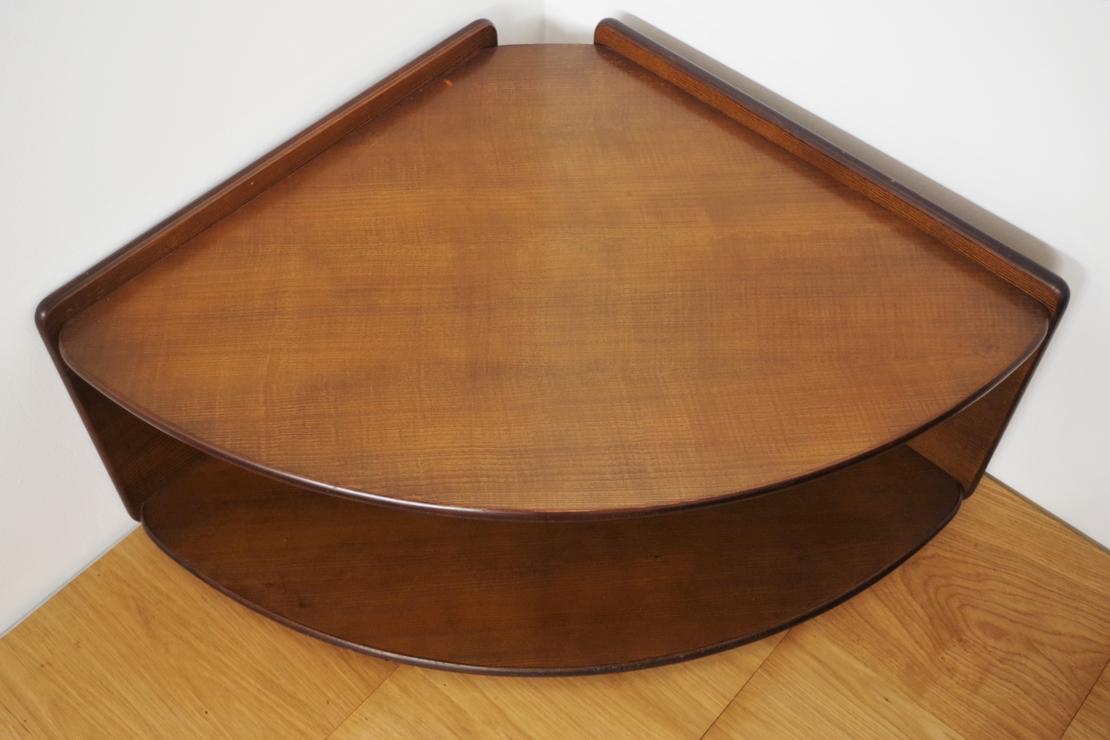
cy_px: 370
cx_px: 555
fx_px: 1110
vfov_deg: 36.9
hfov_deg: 53.1
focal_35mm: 36
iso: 1600
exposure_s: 1/50
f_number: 4
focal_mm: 24.38
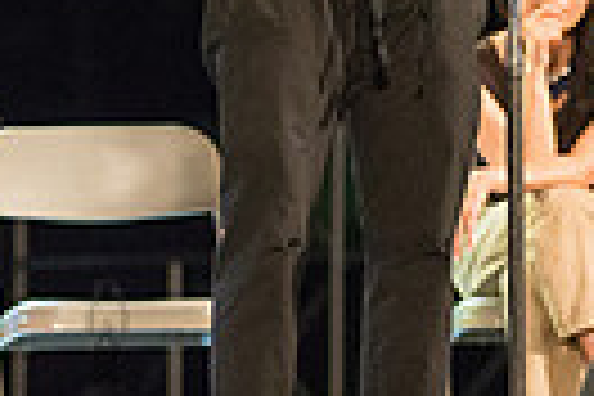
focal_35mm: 463
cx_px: 104
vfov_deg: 3.0
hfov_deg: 4.5
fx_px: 7639
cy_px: -88
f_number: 2.8
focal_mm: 105
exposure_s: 1/1000
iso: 3200
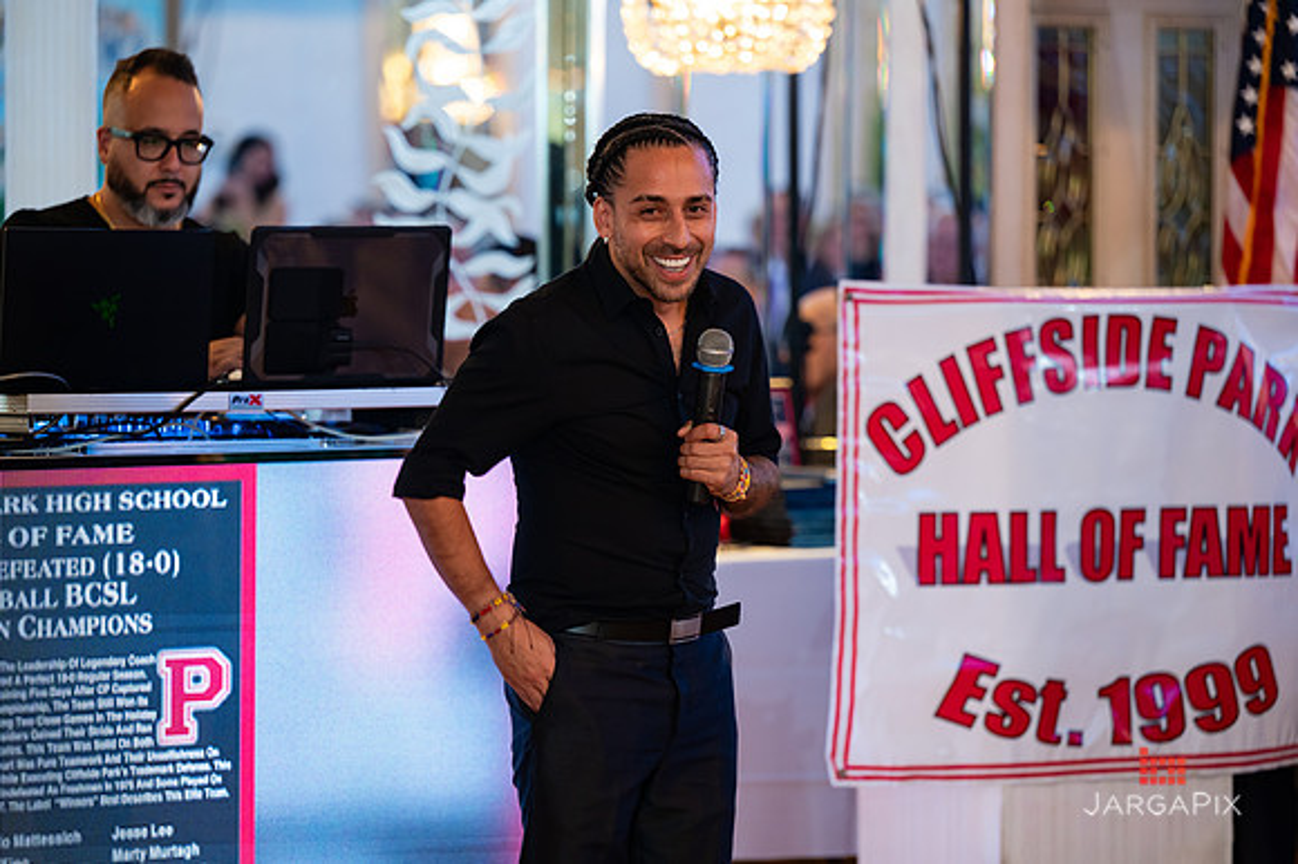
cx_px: 649
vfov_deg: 9.4
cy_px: 432
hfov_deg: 14.1
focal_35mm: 146
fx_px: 5260
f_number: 3.2
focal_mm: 145
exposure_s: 1/125
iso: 1250
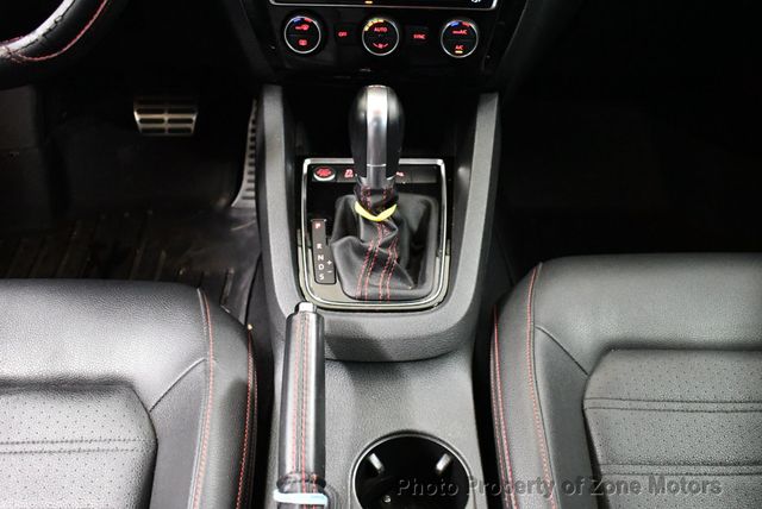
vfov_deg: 36.9
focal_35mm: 36
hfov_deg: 53.1
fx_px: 763
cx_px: 381
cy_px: 254
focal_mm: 18
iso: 6400
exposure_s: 1/60
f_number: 3.5
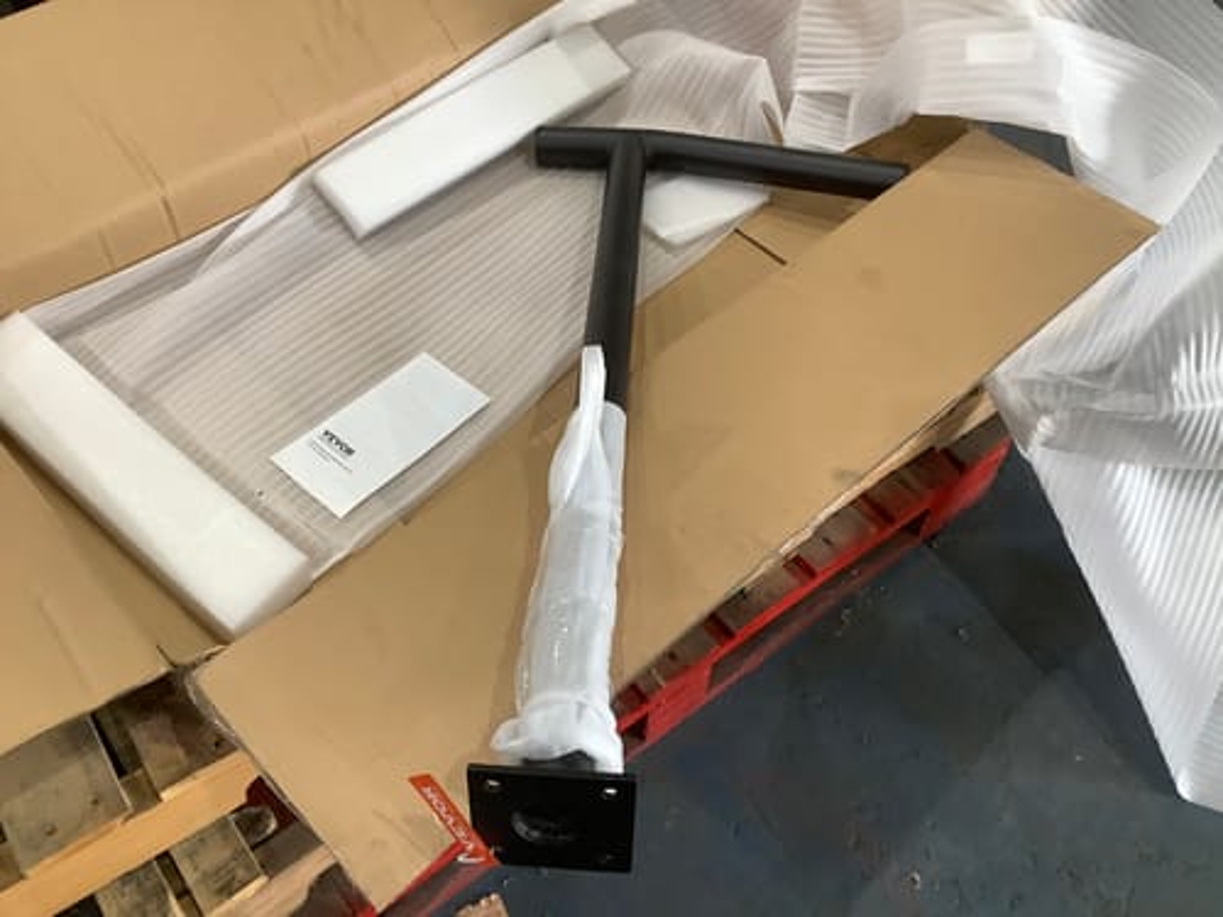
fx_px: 1095
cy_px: 458
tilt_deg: -52.7
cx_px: 612
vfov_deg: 45.4
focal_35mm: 31
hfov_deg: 58.4
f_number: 2.4
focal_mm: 3.3
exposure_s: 1/60
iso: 125
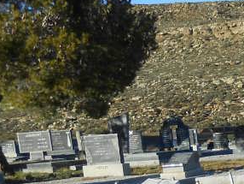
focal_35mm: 109
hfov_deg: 16.3
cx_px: 374
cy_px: 282
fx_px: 769
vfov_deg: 12.8
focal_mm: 4.6
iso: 80
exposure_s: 1/640
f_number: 3.5
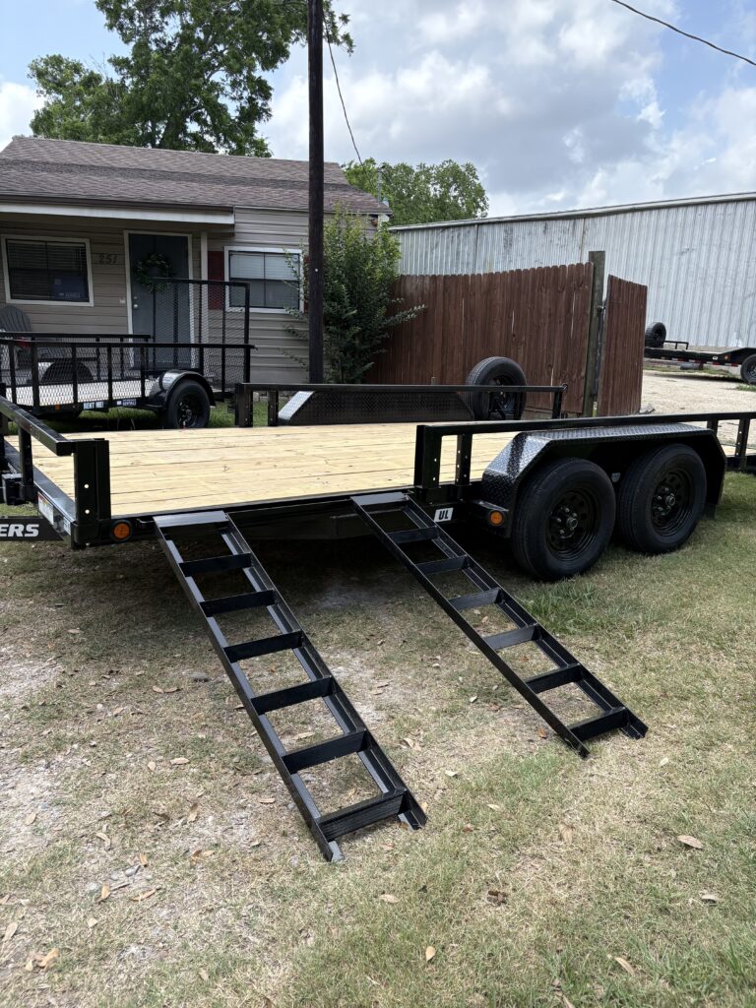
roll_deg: -2.3
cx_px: 378
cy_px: 504
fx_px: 757
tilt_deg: -13.5
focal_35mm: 26
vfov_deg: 67.3
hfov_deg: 53.1
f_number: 1.6
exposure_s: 1/1587
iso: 64
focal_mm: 5.96
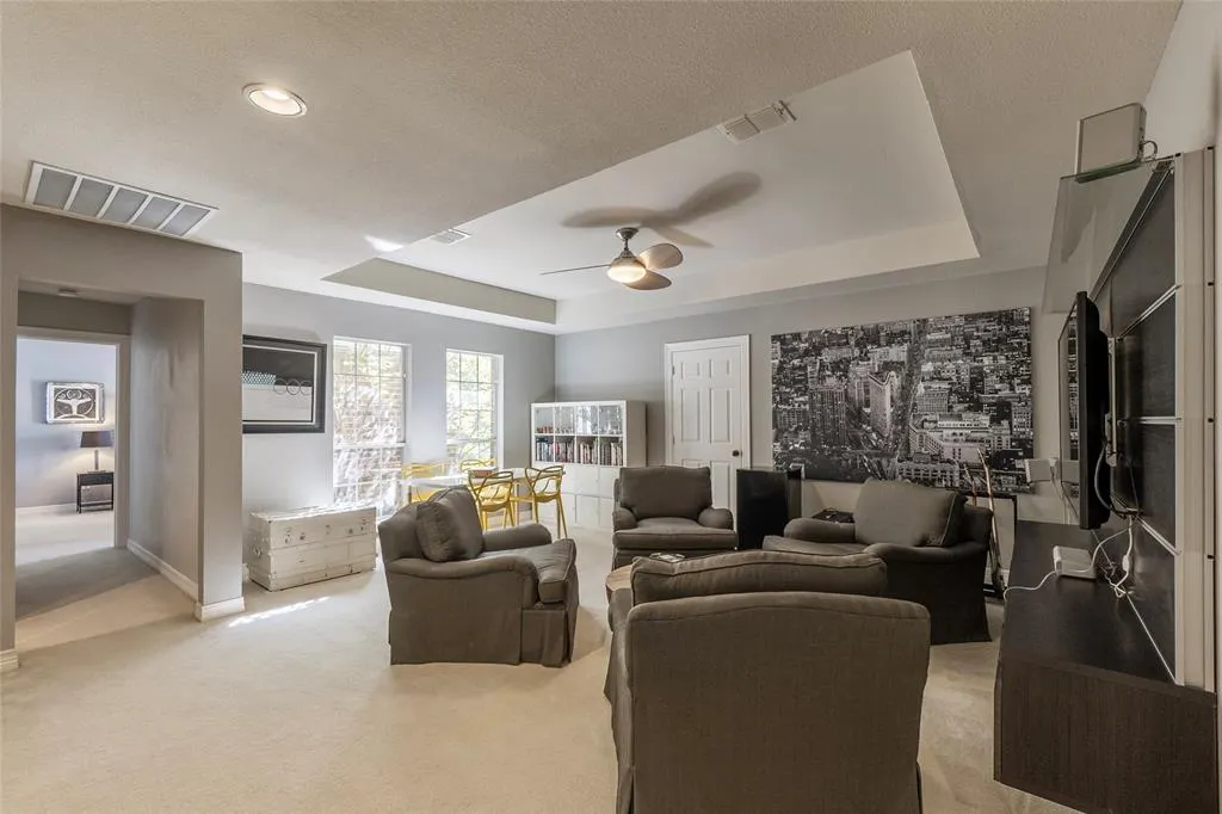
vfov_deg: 77.3
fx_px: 509
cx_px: 611
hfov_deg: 100.4
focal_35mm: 15
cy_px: 407
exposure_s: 1/13
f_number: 8
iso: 100
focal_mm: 10
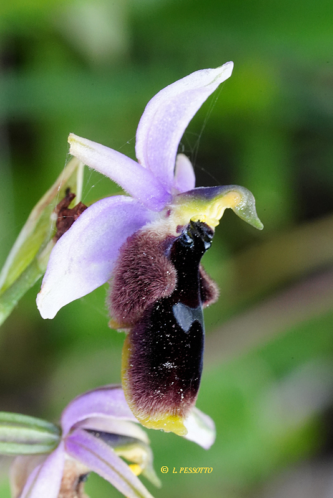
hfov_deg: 15.2
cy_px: 249
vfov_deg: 22.6
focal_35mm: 90
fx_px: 1248
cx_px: 166
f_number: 16
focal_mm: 90
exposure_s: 1/100
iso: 5000
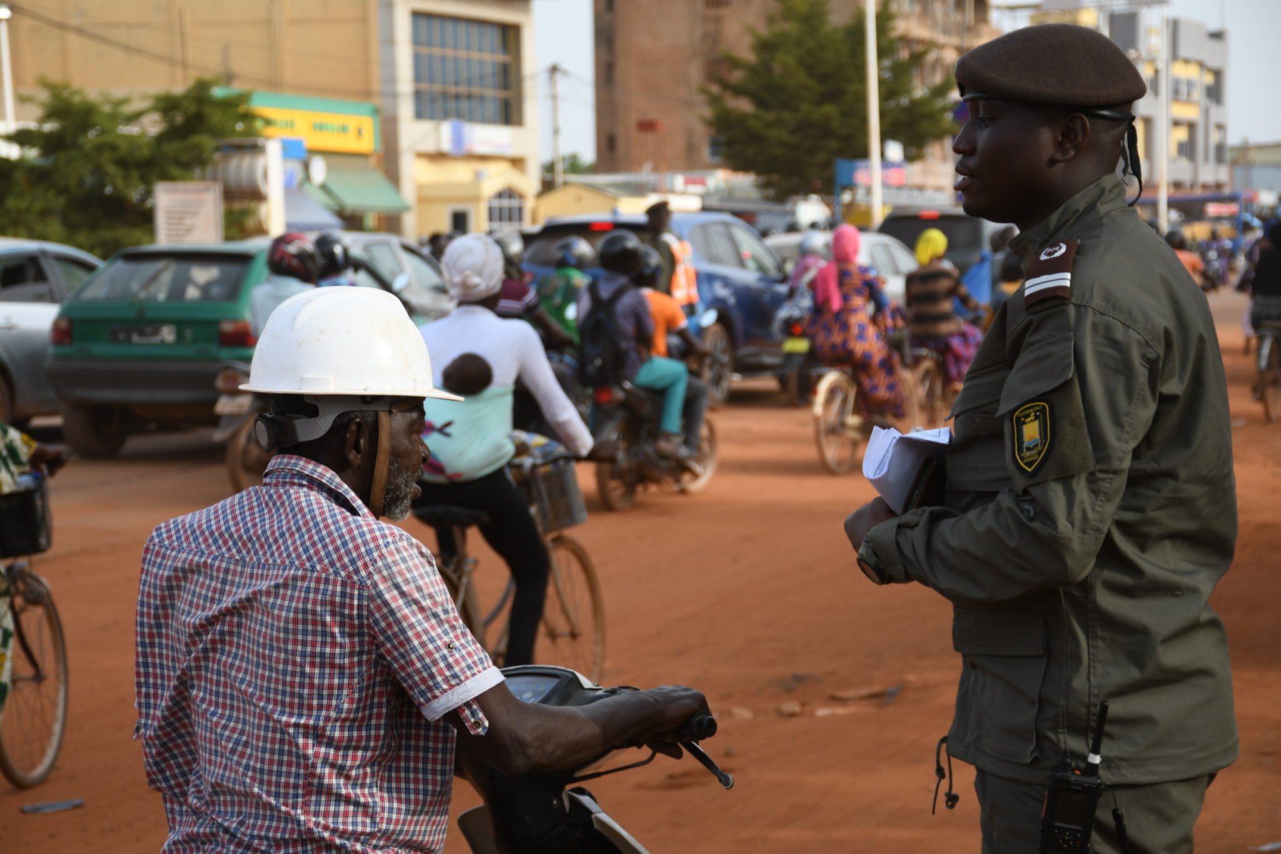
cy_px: 427
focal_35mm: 90
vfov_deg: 15.2
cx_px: 640
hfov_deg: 22.6
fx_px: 3202
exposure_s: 1/500
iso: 200
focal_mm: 60
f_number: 5.6
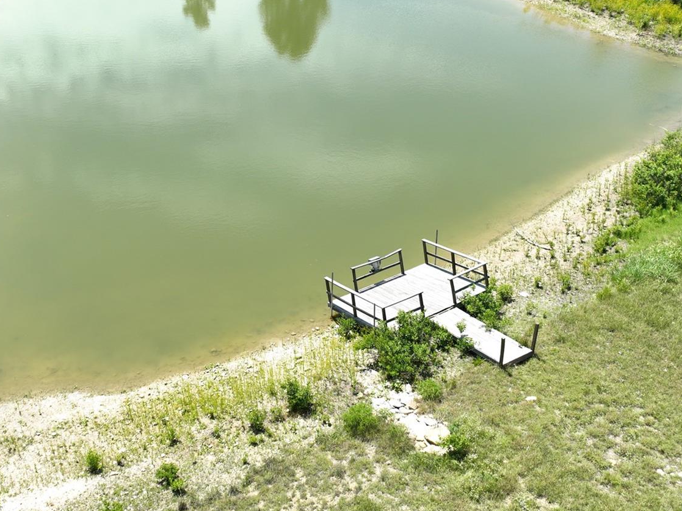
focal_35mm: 44
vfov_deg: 32.7
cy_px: 200
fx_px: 867
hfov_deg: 42.6
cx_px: 258
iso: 100
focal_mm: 12.29
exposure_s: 1/800
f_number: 2.8
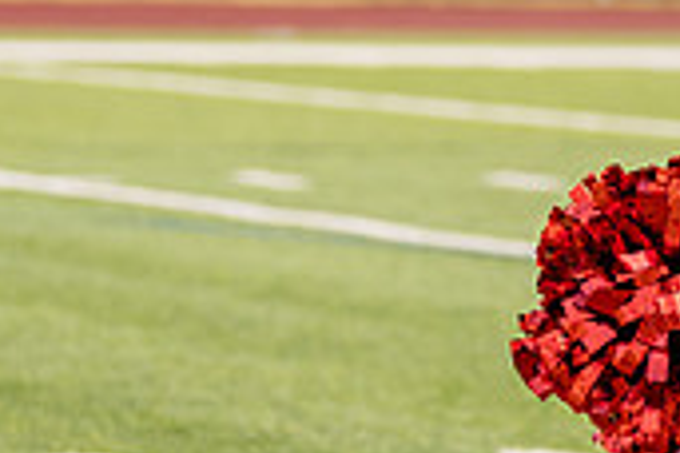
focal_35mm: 472
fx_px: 8915
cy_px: 12
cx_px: 893
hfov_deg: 4.4
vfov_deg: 2.9
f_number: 2.8
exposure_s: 1/2000
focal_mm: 92
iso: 250
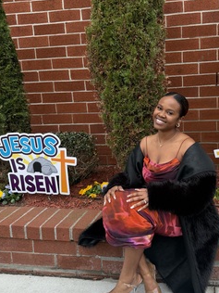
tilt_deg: -10.0
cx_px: 161
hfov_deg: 36.9
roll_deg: +2.3
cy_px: 144
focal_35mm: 38
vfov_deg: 49.0
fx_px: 321
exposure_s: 1/158
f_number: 1.78
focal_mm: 6.76
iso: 64
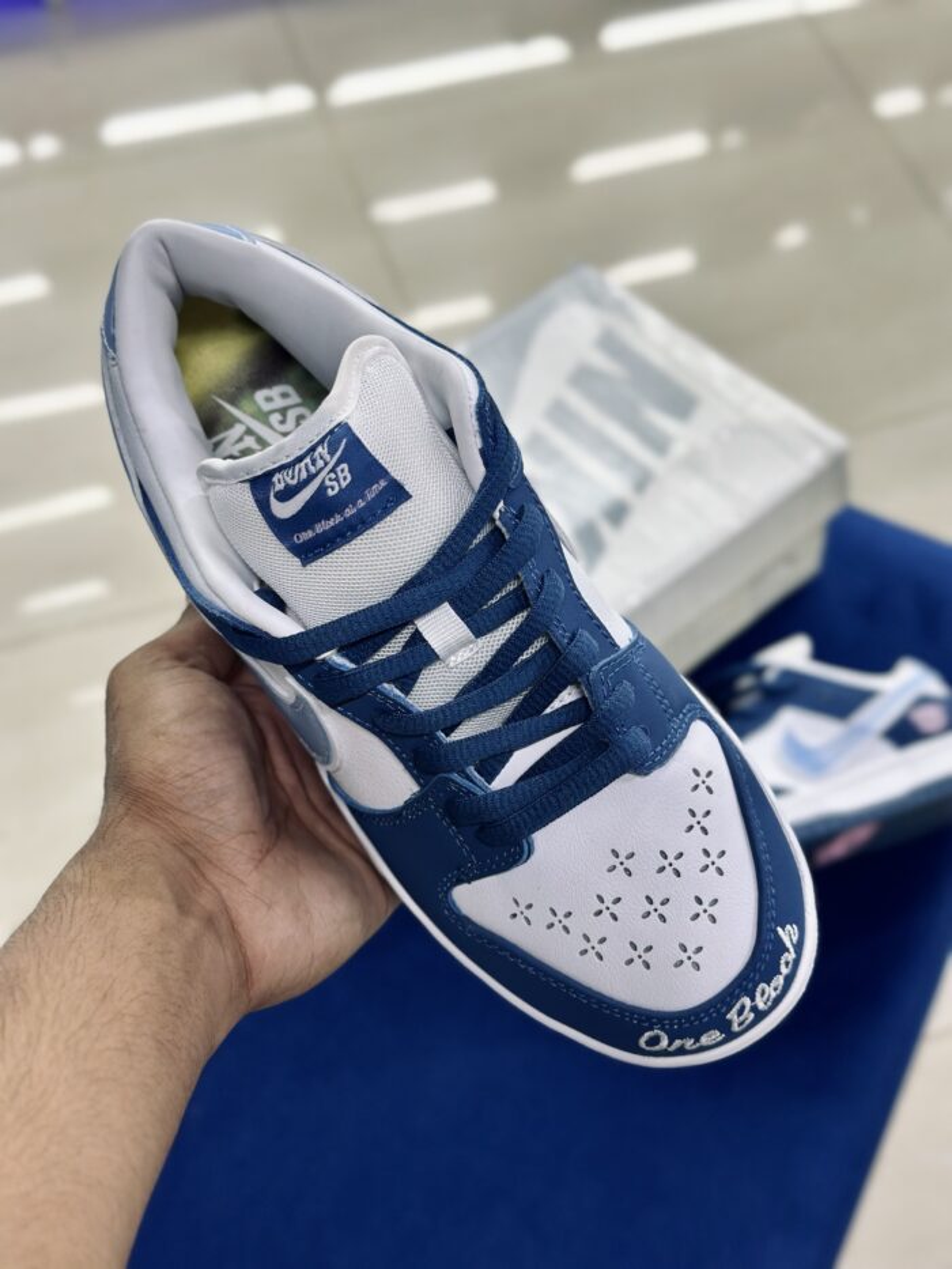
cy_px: 634
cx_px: 476
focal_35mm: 48
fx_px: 1760
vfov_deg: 39.7
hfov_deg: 30.3
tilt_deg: -56.1
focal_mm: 6.86
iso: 64
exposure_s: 1/123
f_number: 1.78
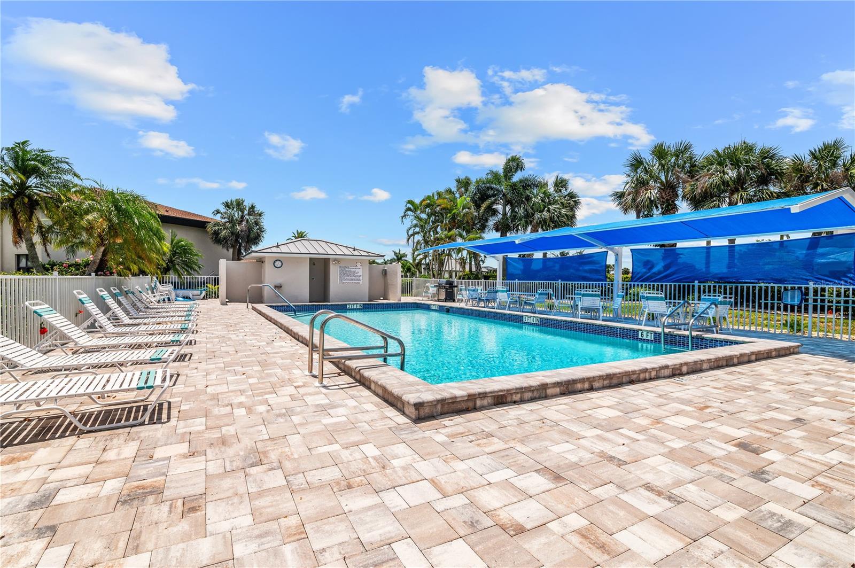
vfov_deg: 73.6
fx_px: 380
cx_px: 428
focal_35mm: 16
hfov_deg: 96.8
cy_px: 284
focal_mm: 16
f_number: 10
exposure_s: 1/1000
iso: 320
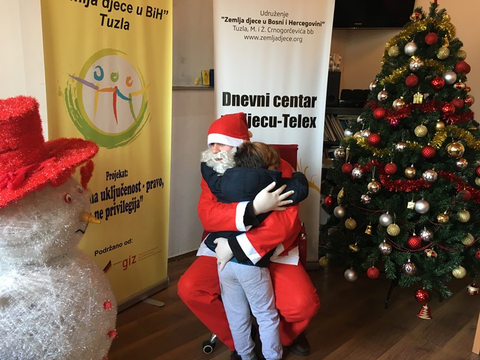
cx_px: 240
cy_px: 180
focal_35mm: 29
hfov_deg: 61.6
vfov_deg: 48.3
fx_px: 402
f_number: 2.2
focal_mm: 4.15
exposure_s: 1/33
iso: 100
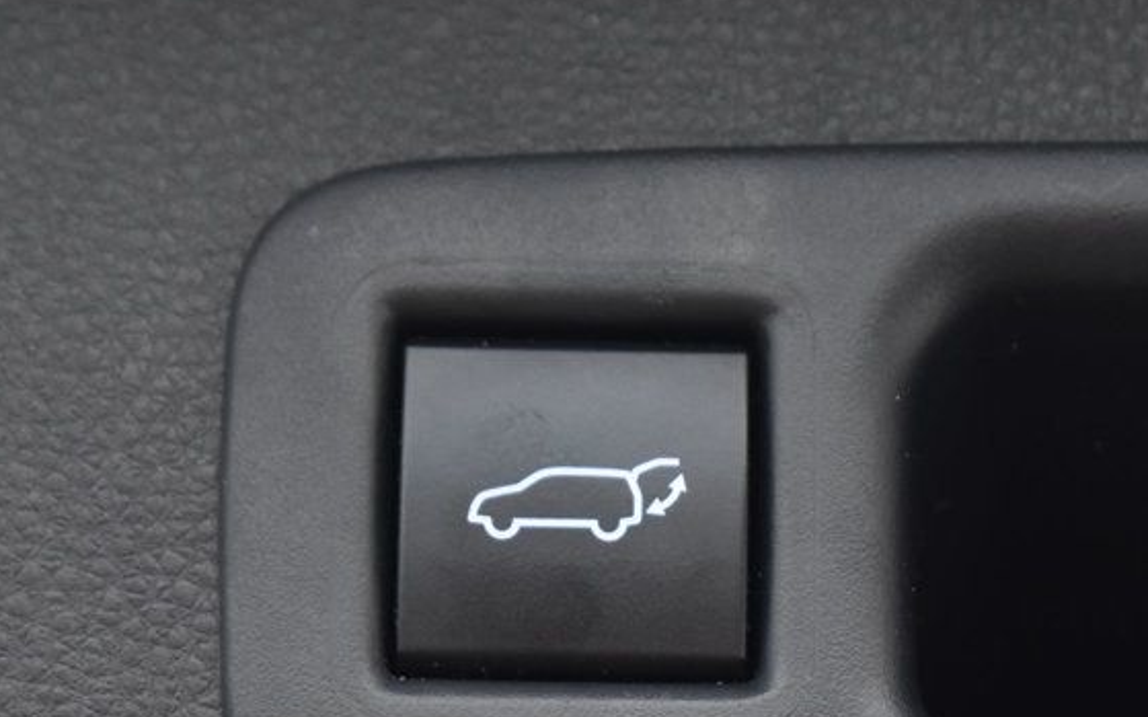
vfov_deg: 8.5
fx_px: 4815
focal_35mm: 154
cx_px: 600
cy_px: 672
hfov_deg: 13.6
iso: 900
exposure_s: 1/15
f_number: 6.3
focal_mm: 55
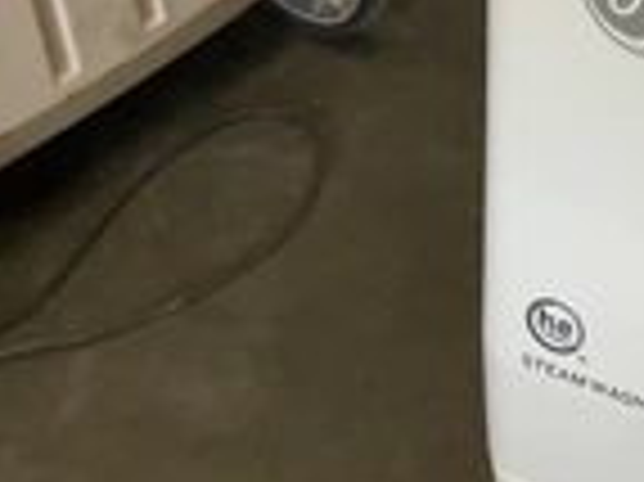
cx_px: 896
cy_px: 162
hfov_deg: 21.3
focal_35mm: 81
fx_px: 1506
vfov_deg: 18.1
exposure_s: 1/60
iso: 64
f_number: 1.8
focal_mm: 3
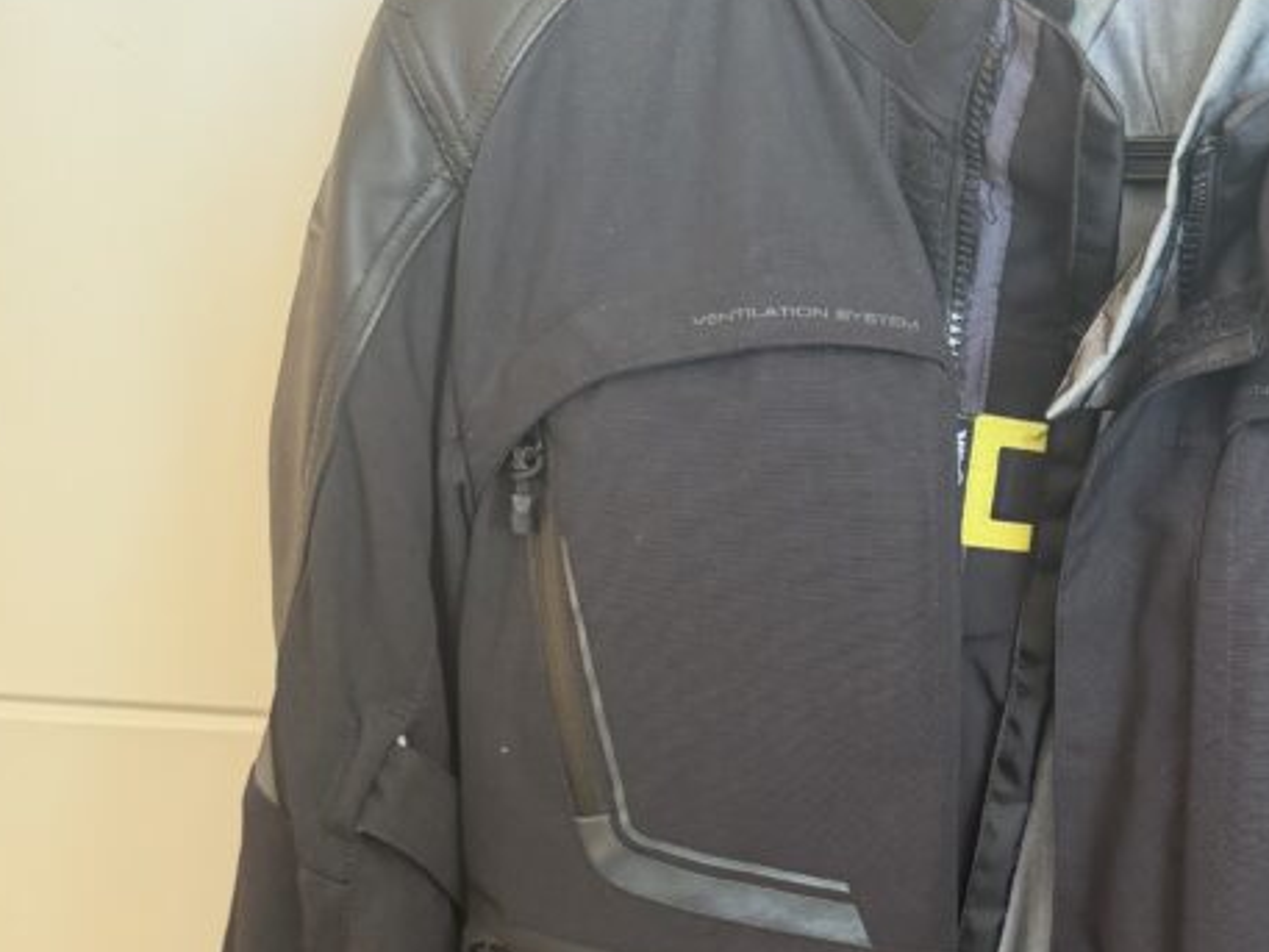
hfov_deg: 42.1
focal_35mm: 42
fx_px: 1540
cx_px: 1072
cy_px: 747
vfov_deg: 33.5
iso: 200
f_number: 1.78
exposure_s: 1/62
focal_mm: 6.76
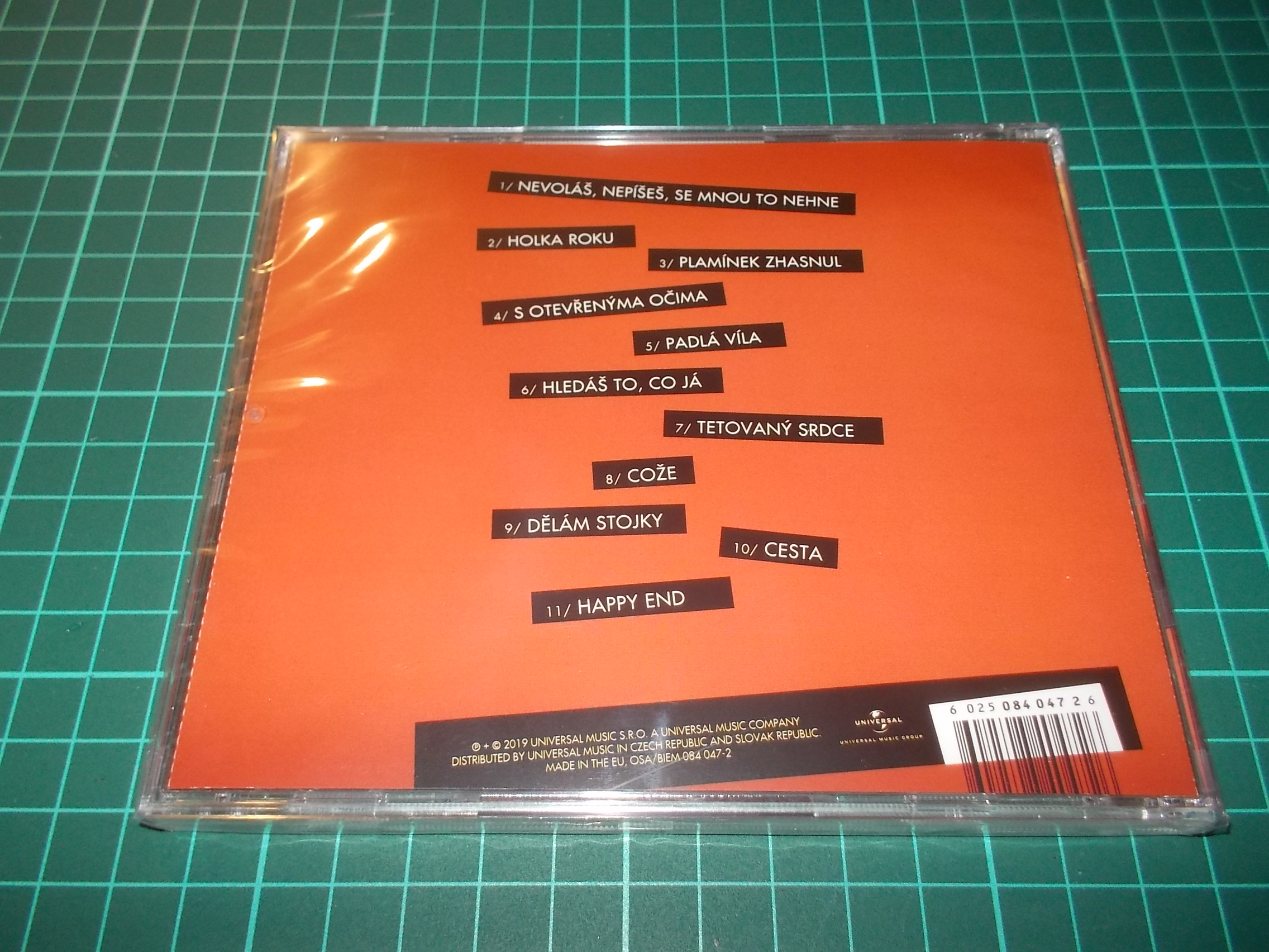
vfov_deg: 48.2
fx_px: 1063
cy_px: 476
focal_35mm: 29
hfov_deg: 61.7
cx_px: 634
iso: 200
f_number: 3.3
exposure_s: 1/30
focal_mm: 4.1
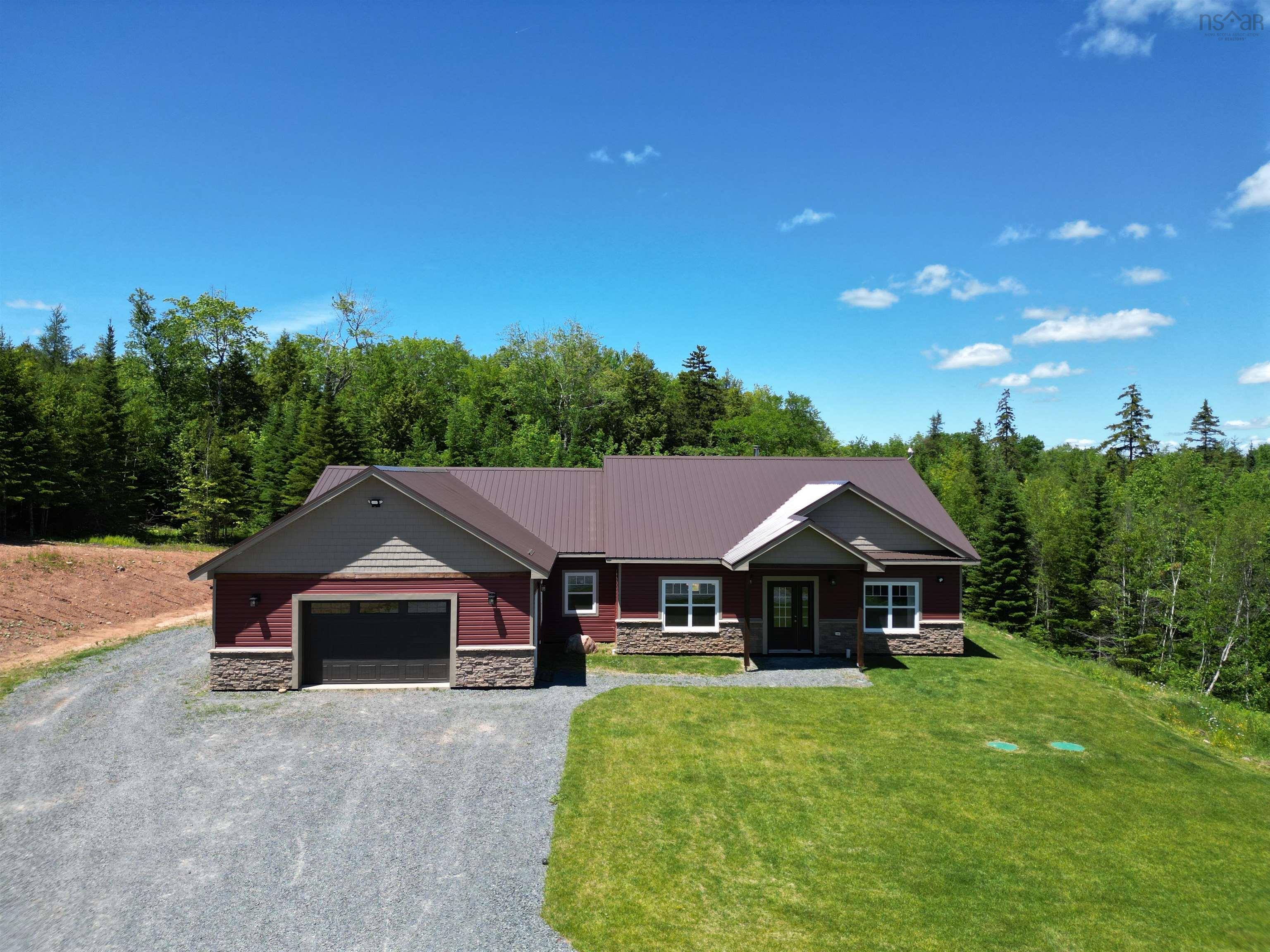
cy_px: 476
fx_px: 881
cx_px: 635
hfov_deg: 71.6
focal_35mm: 24
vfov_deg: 56.8
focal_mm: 6.72
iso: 100
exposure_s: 1/2000
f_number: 1.7
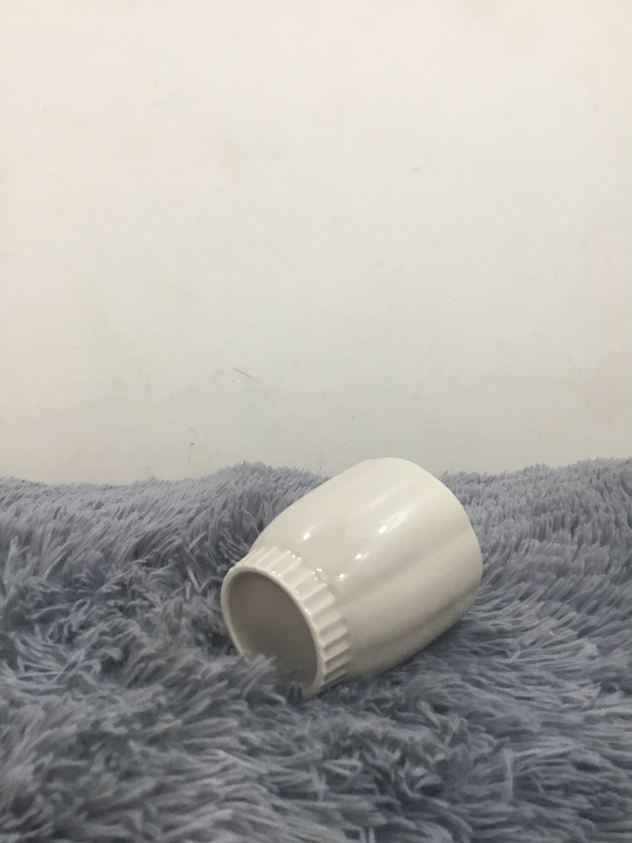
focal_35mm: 31
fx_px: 755
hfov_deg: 45.4
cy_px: 422
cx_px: 316
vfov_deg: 58.4
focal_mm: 3.3
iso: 64
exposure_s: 1/33
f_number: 2.4
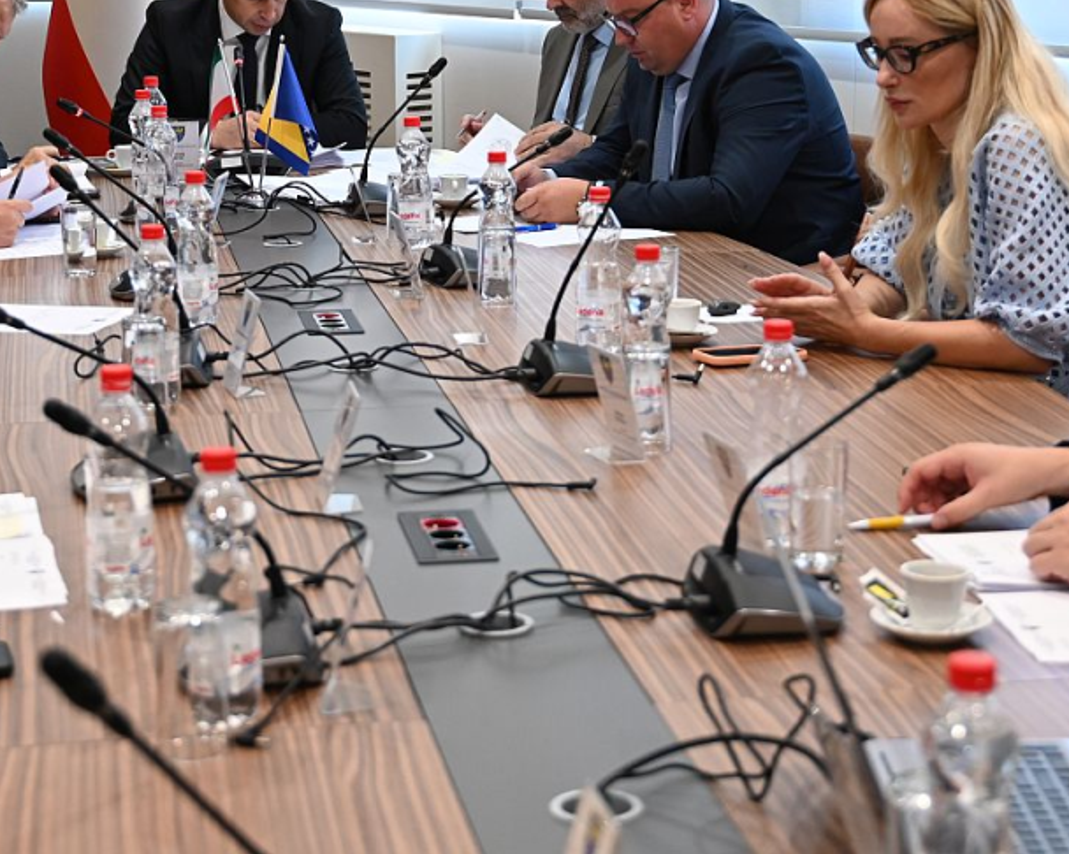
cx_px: 482
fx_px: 2696
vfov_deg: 18.0
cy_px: 270
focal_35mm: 85
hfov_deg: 22.4
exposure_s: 1/125
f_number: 2.8
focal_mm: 34.5
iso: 900
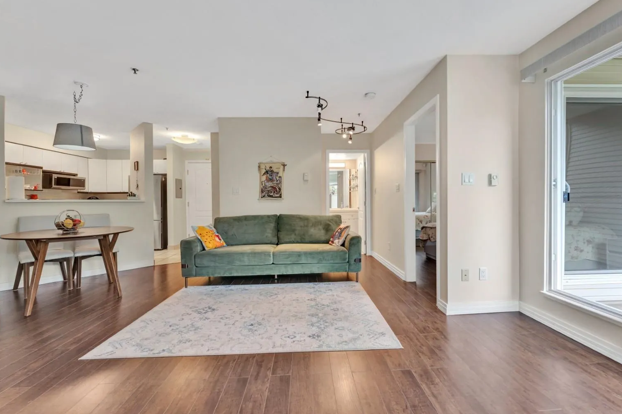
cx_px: 318
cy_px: 199
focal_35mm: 15
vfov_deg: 77.3
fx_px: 259
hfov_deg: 100.4
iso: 400
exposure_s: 1/13
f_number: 8
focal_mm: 14
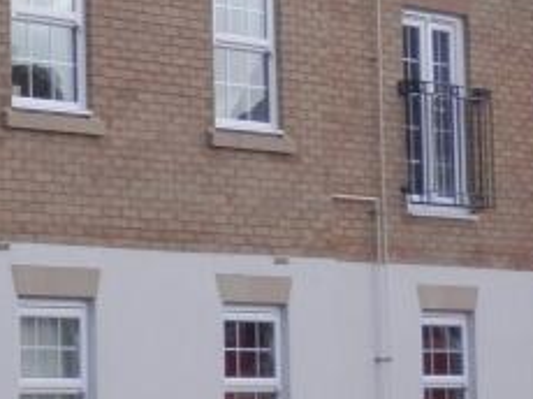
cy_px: 49
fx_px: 2261
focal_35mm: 147
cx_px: -508
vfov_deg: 10.0
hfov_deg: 12.1
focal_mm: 6
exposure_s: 1/320
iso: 80
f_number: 3.4
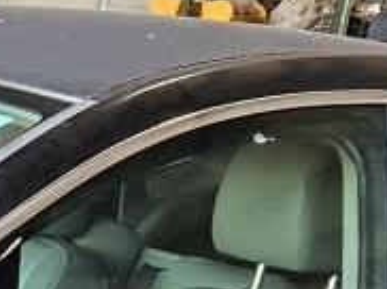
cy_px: 504
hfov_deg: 11.3
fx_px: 1809
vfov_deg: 8.8
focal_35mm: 162
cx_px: -332
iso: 200
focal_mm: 5.4
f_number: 1.8
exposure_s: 1/120
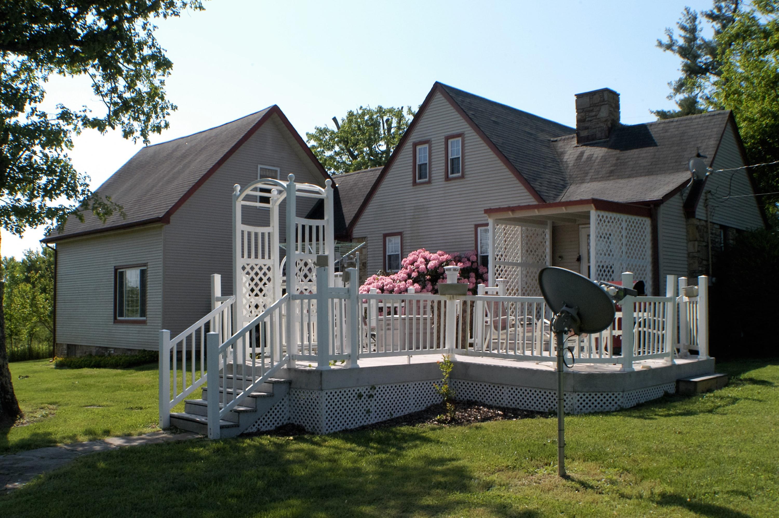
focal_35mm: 46
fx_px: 1005
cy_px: 259
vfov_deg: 28.9
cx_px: 390
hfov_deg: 42.4
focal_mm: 31
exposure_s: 1/500
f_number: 11
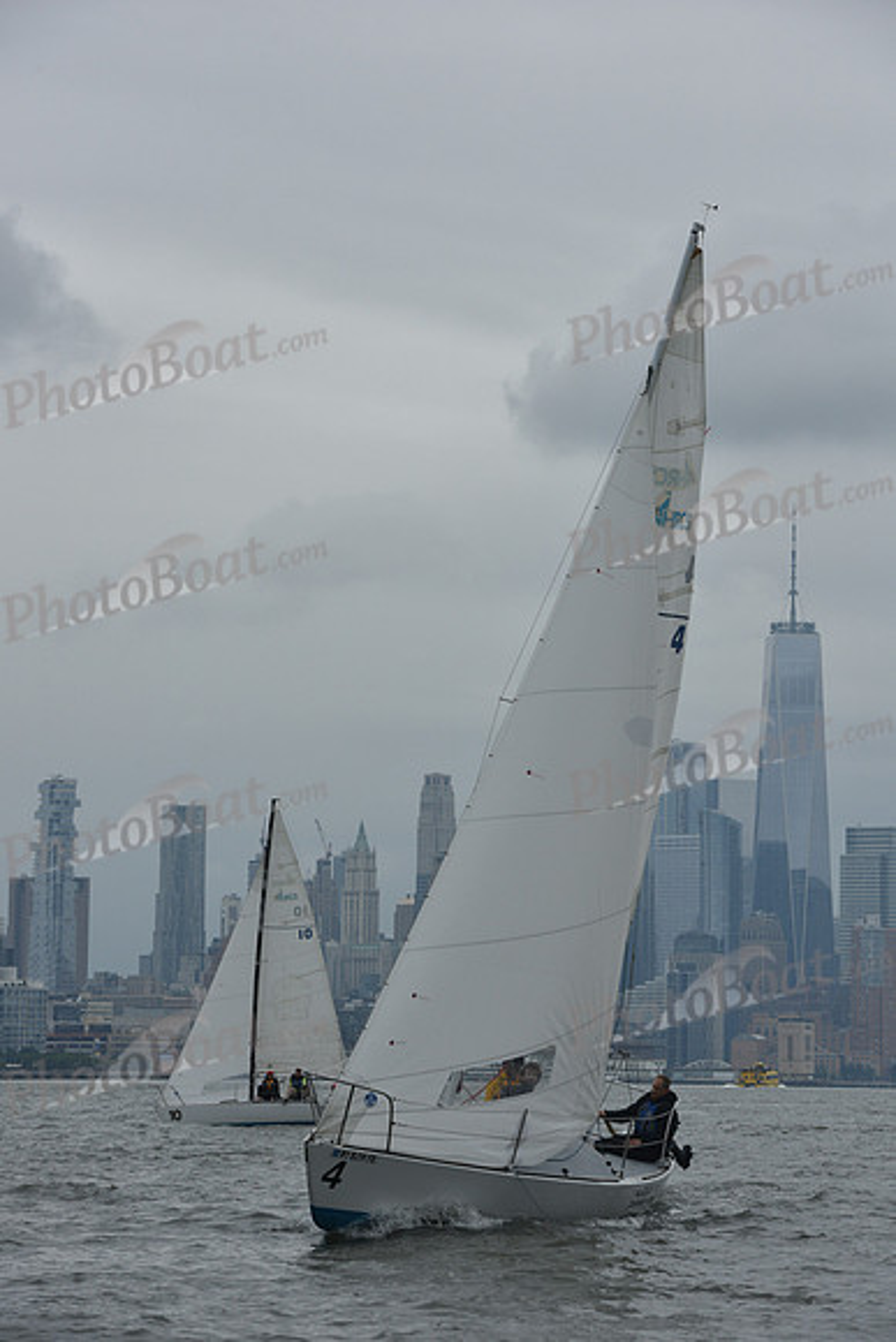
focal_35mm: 135
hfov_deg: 10.2
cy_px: 671
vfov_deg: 15.2
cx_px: 448
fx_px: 5037
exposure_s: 1/800
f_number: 9
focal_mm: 135
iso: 400
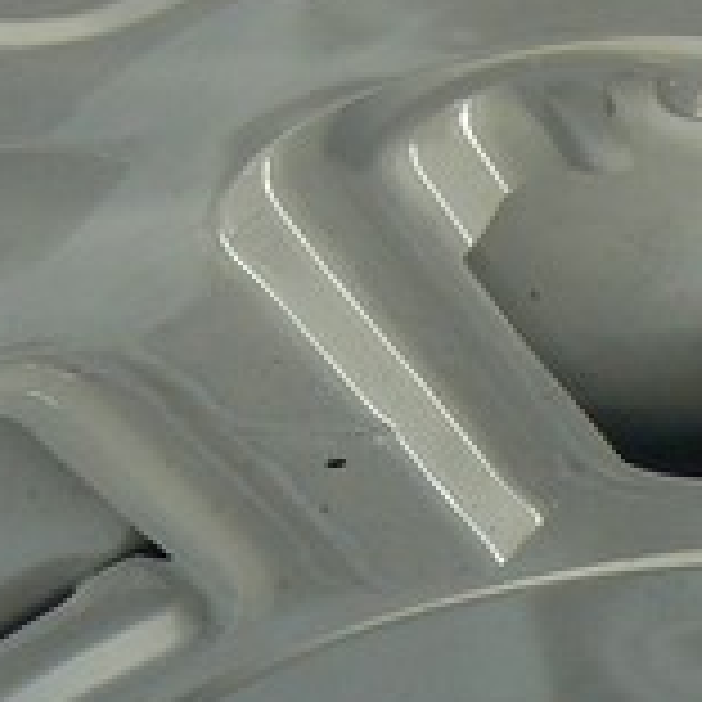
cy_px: 1179
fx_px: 3855
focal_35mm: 168
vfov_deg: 10.0
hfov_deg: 10.4
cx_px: 454
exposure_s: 1/160
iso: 80
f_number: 5.6
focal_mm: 6
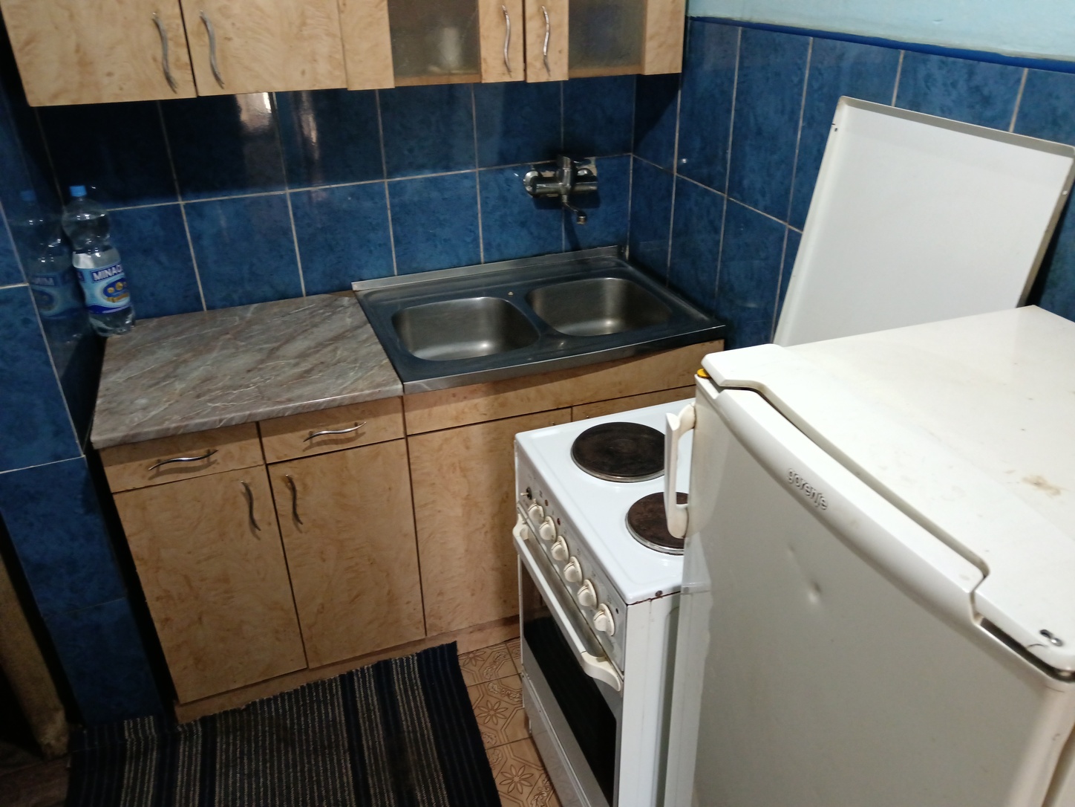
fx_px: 838
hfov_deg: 65.3
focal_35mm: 27
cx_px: 538
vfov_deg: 51.4
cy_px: 404
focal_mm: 4.95
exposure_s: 1/25
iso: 1000
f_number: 1.9
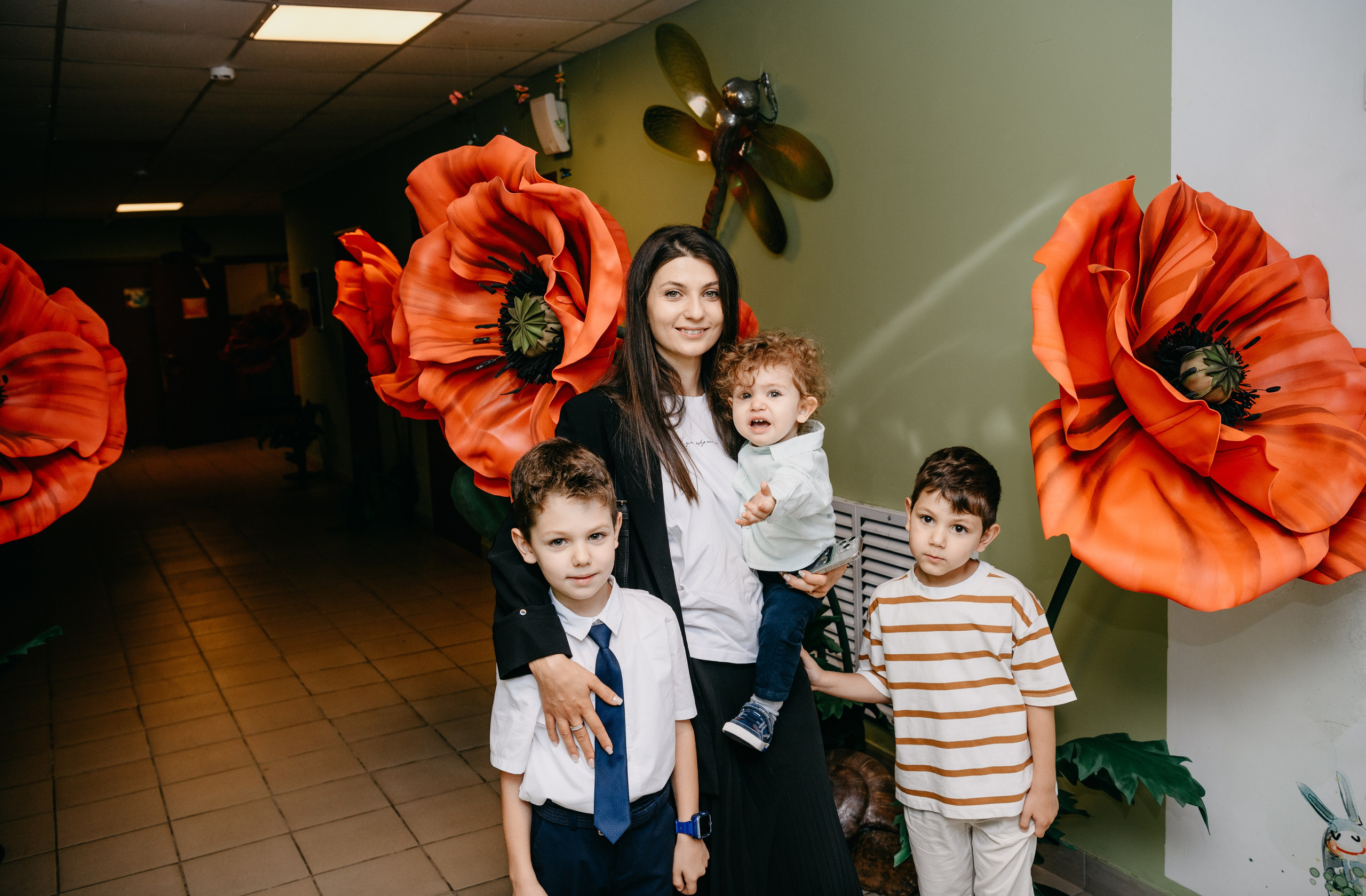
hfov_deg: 58.0
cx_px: 693
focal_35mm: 33
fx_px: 1232
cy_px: 434
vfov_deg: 40.0
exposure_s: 1/160
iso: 320
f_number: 4
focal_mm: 32
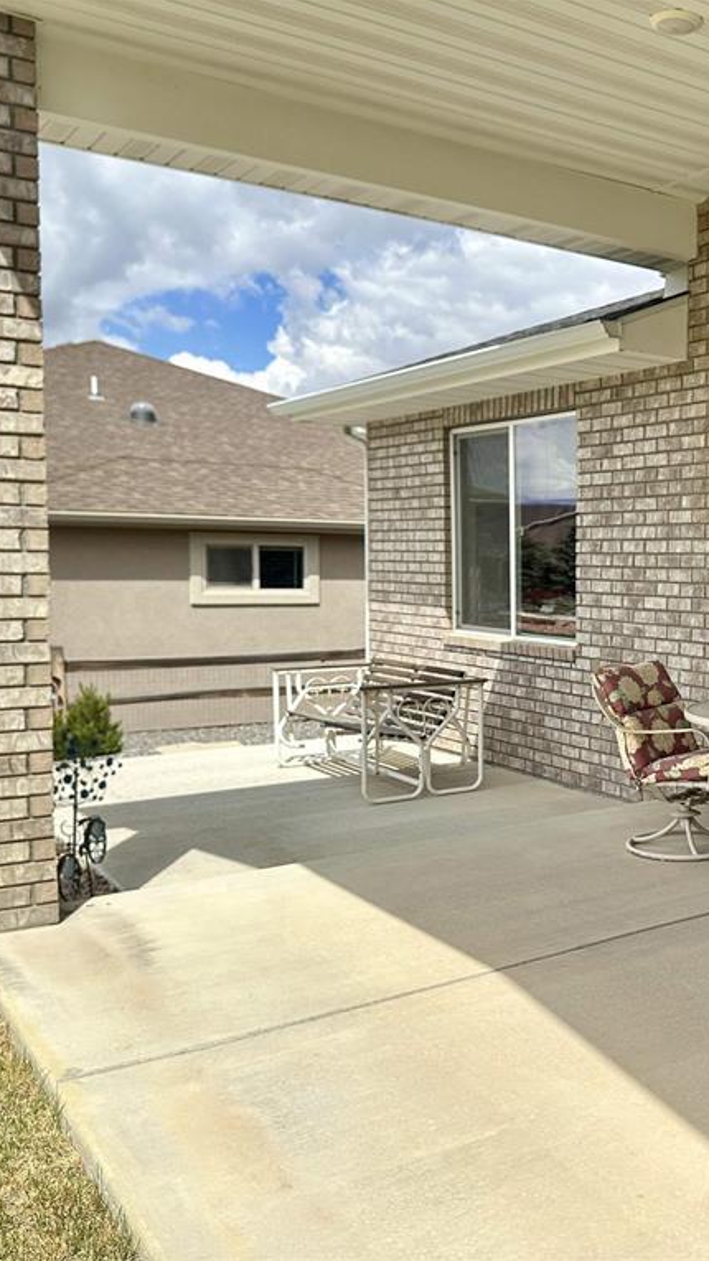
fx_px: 1170
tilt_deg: -3.2
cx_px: 742
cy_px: 630
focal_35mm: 35
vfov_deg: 56.6
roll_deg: -3.2
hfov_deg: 30.8
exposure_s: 1/4545
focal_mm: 6.86
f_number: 1.78
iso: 80
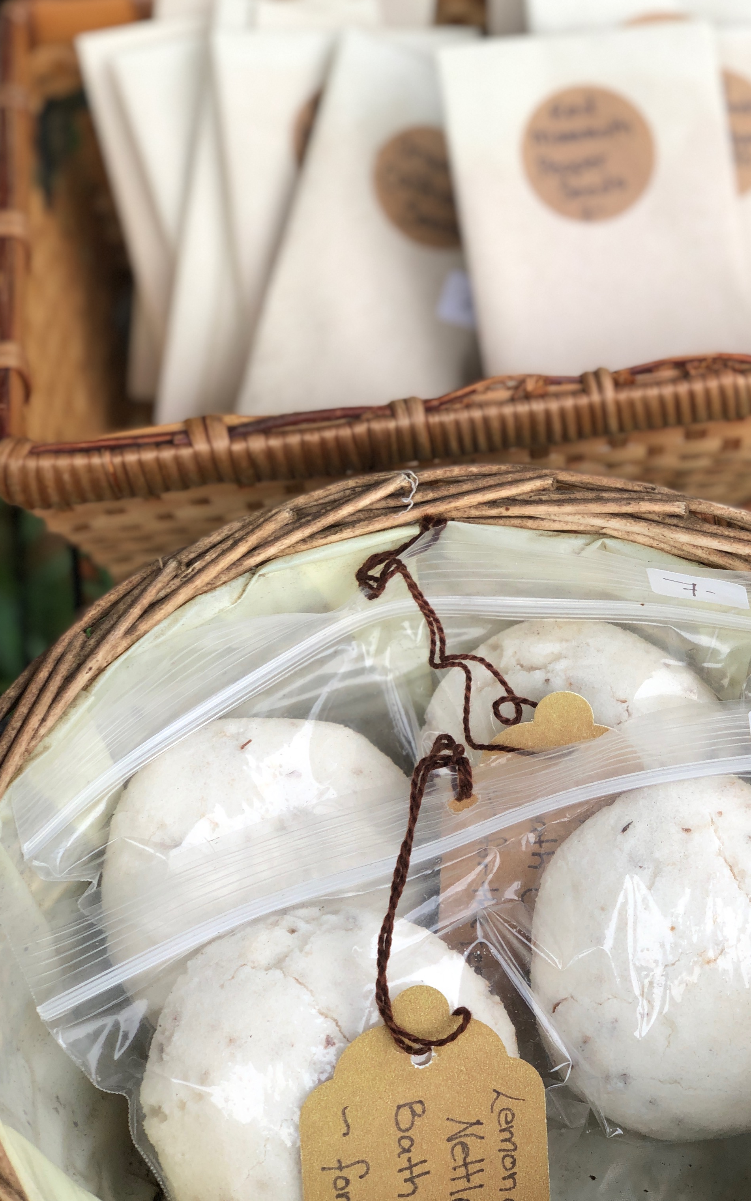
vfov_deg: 28.2
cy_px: 615
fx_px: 2390
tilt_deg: -49.9
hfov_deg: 17.7
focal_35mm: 73
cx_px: 591
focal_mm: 6
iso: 20
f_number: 2.4
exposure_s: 1/120
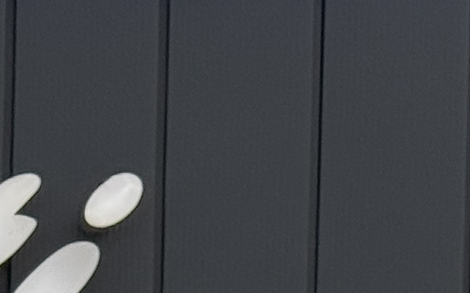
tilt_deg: -2.7
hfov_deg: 6.3
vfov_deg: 4.0
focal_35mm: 311
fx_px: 3982
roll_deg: -0.8
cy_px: 1051
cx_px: -871
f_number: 1.78
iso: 50
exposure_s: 1/124
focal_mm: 6.76
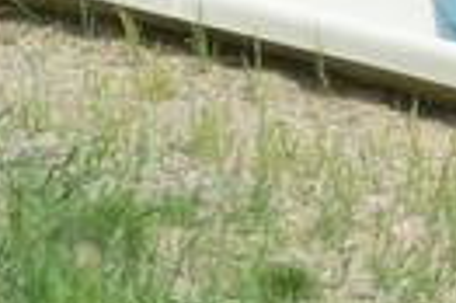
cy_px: 120
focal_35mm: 597
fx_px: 7553
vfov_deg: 2.3
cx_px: 686
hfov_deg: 3.4
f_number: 6.3
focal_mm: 195
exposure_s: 1/640
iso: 250
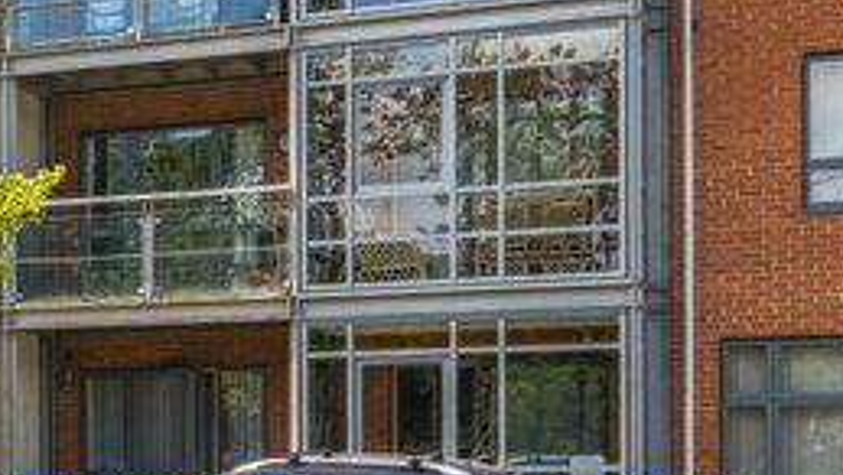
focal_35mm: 85
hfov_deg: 22.5
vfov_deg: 14.2
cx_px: -241
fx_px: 1901
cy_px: 109
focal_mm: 30
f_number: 8
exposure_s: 1/125
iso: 320
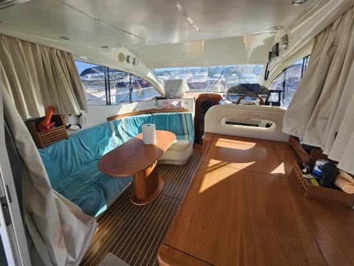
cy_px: 133
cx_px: 177
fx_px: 133
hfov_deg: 106.2
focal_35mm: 13
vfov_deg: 90.0
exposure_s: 1/488
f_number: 2.2
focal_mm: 2.2
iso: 50
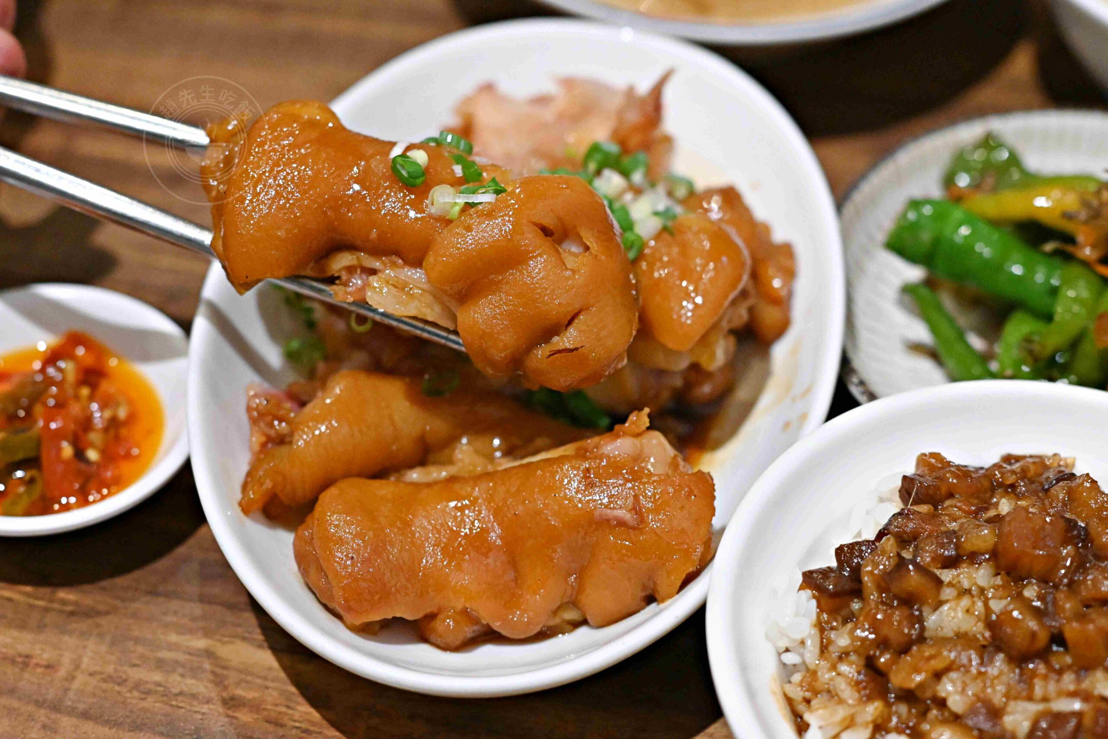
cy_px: 370
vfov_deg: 18.2
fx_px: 2308
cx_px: 554
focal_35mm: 75
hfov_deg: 27.0
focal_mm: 50
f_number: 3.2
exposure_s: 1/200
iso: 4000
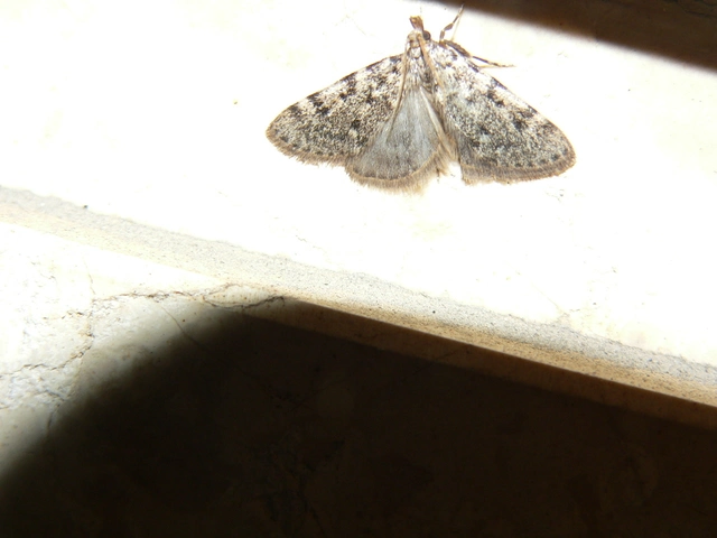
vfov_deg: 17.2
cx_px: 358
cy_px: 269
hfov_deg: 22.8
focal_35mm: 86
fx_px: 1781
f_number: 4
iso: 100
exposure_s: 1/60
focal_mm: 14.4
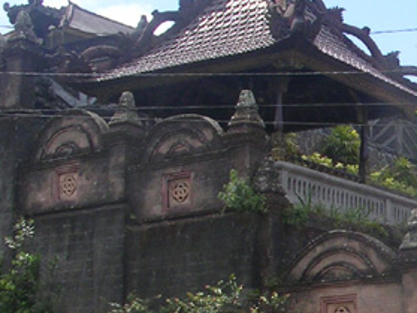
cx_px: 528
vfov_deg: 13.4
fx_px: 1312
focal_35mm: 109
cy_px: 291
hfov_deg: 17.1
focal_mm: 5.8
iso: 50
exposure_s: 1/222
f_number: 5.6
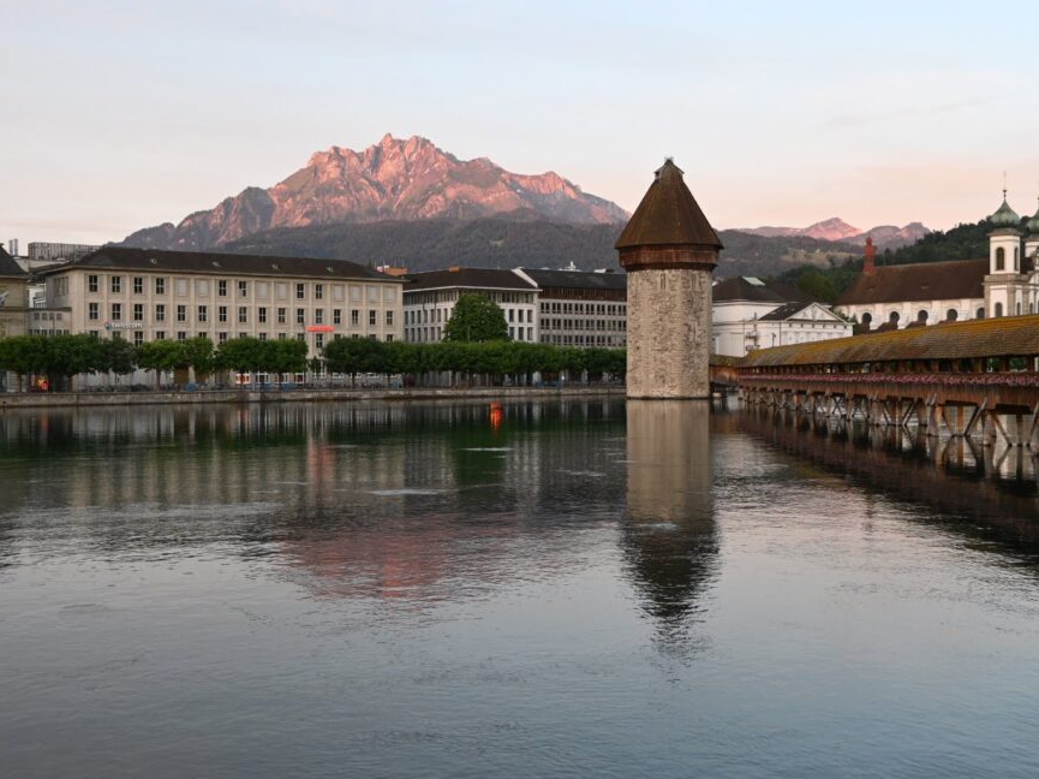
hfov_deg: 45.8
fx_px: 1230
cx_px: 497
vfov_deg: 35.1
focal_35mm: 41
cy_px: 379
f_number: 8
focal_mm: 24
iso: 400
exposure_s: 1/30
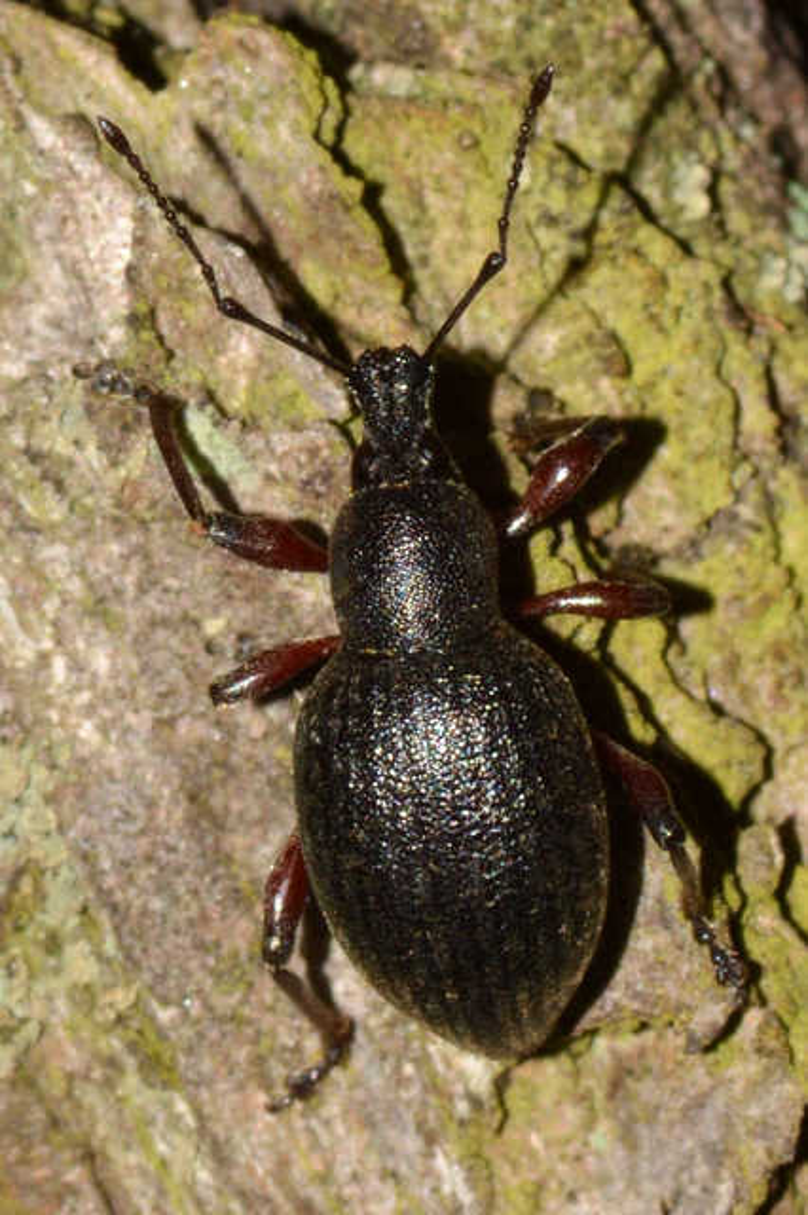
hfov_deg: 9.1
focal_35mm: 150
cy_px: 608
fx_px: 5055
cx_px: 404
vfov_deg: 13.7
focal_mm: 100
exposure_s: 1/200
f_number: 20
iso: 100
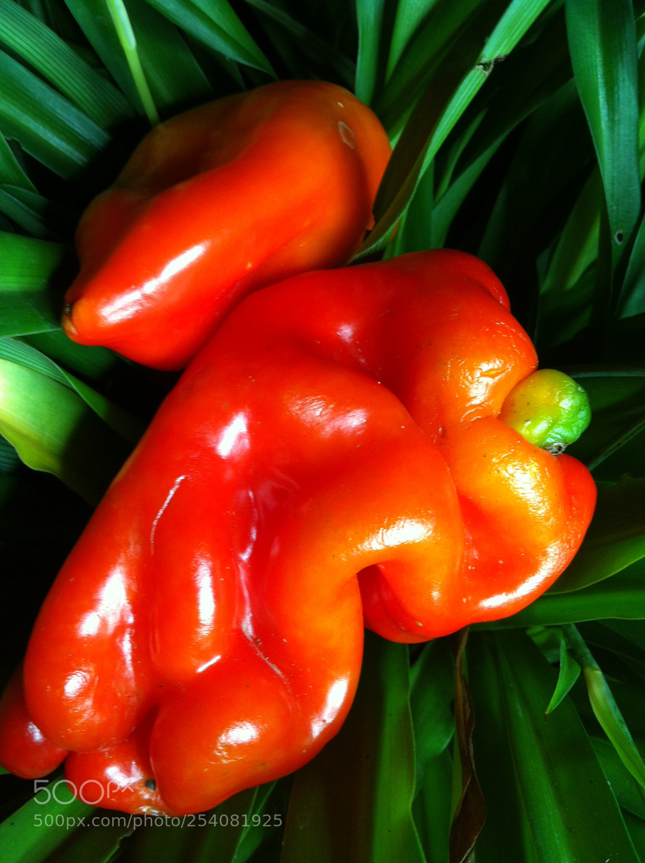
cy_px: 432
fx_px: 872
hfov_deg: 40.6
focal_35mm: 35
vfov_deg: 52.7
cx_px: 322
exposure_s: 1/15
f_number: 2.8
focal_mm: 3.85
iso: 80
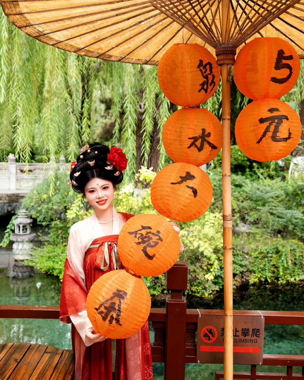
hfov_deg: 34.9
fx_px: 484
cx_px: 152
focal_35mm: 43
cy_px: 194
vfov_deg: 42.9
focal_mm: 38
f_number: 4
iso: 800
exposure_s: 1/125
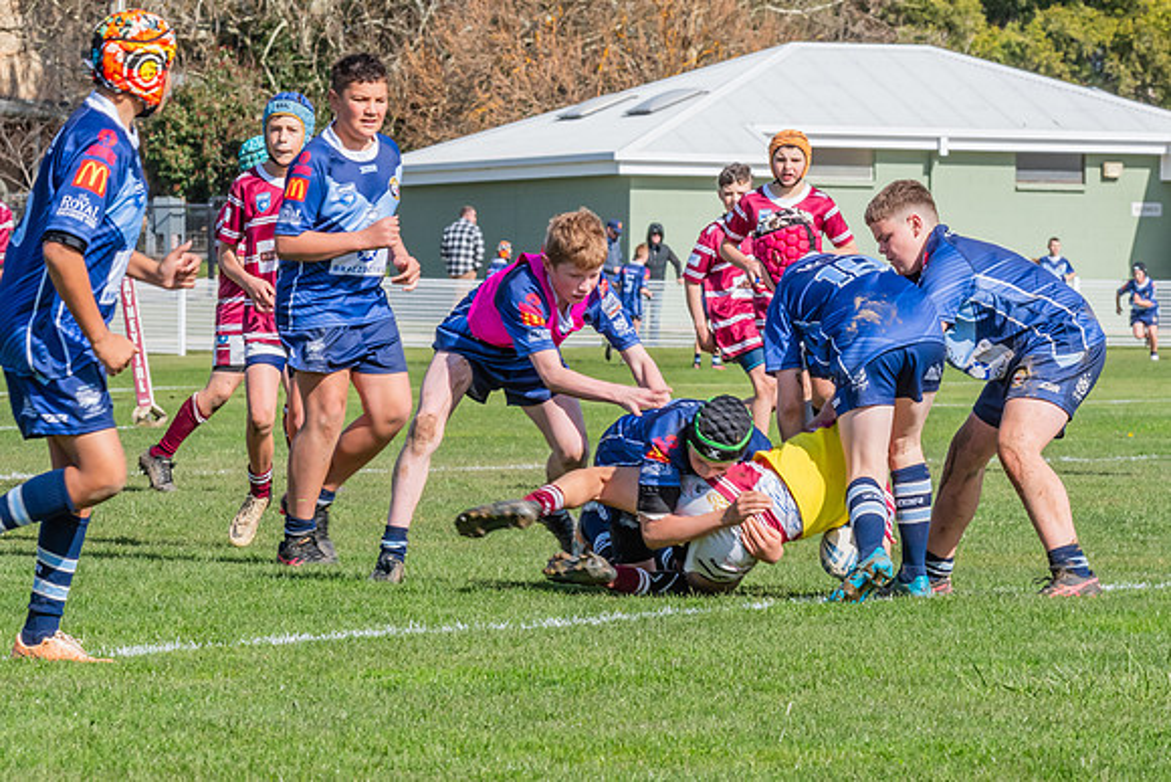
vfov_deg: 3.7
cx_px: 585
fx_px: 12100
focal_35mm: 372
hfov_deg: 5.5
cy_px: 403
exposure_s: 1/400
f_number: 25
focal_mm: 240
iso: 800
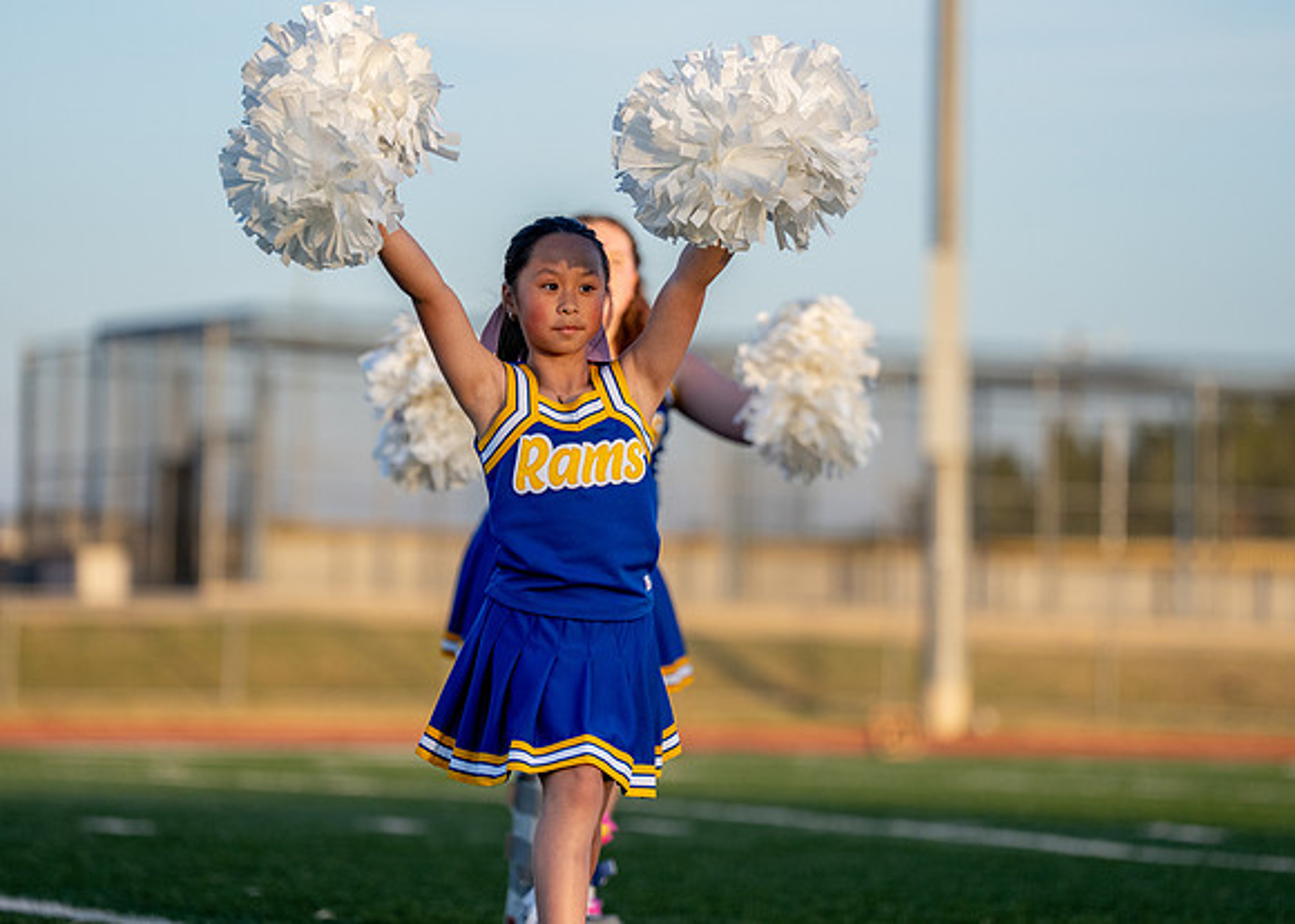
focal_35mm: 185
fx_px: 6787
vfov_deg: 7.8
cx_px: 574
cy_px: 452
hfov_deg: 10.9
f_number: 2.8
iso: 500
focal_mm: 157
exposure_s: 1/2500
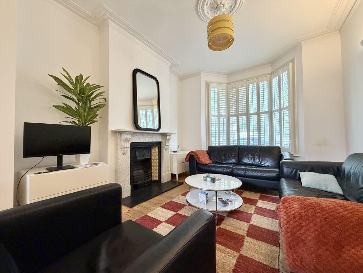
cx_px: 182
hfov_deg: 102.1
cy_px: 136
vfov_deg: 85.7
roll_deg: +0.5
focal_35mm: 14
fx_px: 147
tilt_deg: +1.0
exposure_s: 1/50
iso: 400
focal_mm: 2.22
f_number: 2.2
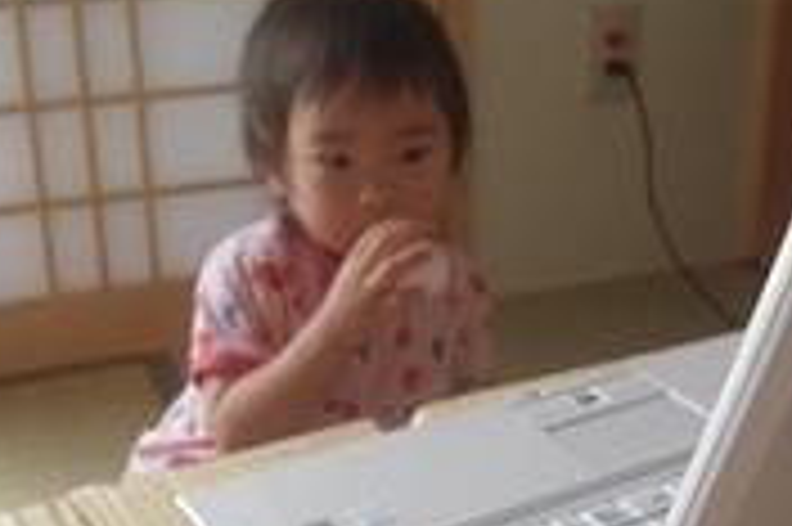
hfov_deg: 34.5
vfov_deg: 23.2
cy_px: 344
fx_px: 1275
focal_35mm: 58
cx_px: 428
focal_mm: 5
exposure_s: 1/40
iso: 100
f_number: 2.7
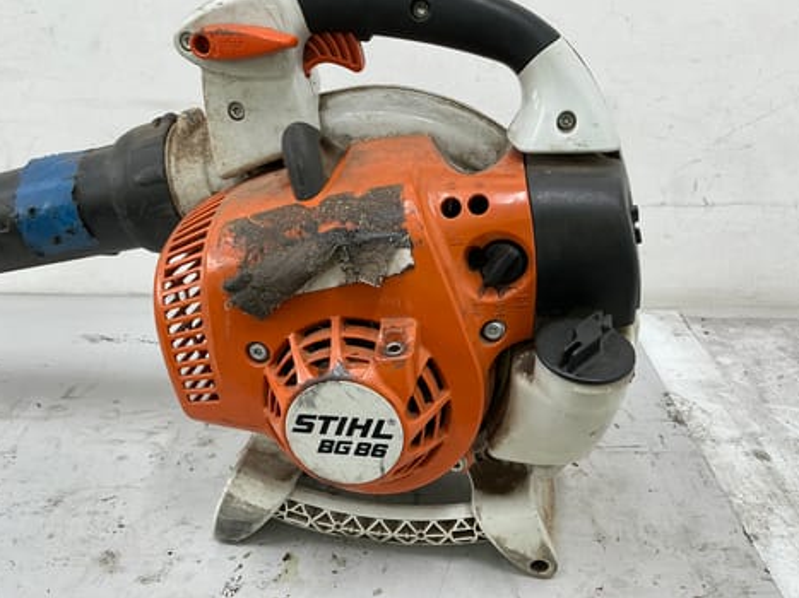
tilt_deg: -21.7
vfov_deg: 46.7
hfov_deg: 60.0
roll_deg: -1.1
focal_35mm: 30
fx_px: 692
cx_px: 417
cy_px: 279
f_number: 1.8
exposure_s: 1/50
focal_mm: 3
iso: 50
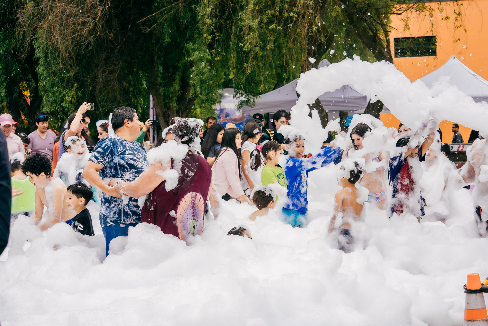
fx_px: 967
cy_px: 163
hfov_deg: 28.3
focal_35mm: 71
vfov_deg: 19.1
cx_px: 244
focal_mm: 70
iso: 160
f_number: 7.1
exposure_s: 1/640
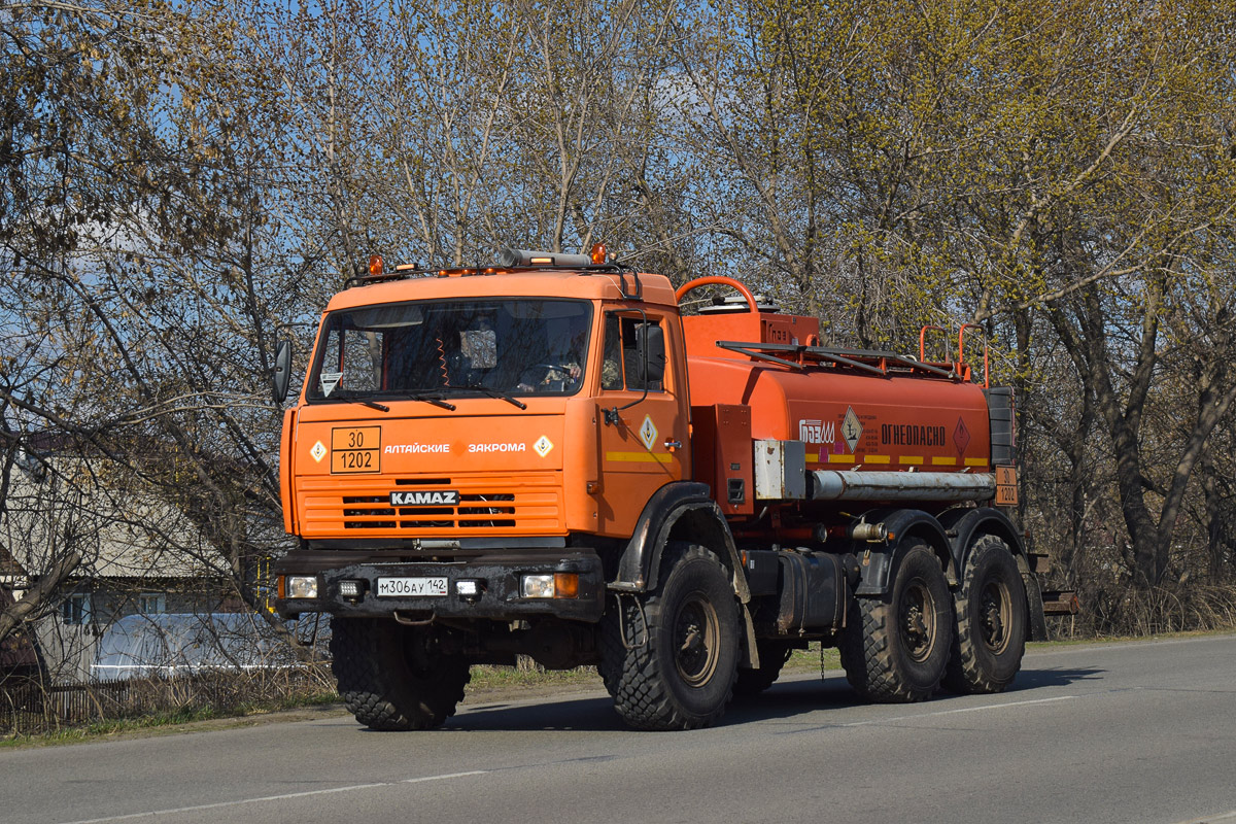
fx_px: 2832
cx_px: 618
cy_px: 412
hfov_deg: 24.6
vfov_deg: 16.6
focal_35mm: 82
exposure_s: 1/1250
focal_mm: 55
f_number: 7.1
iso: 200
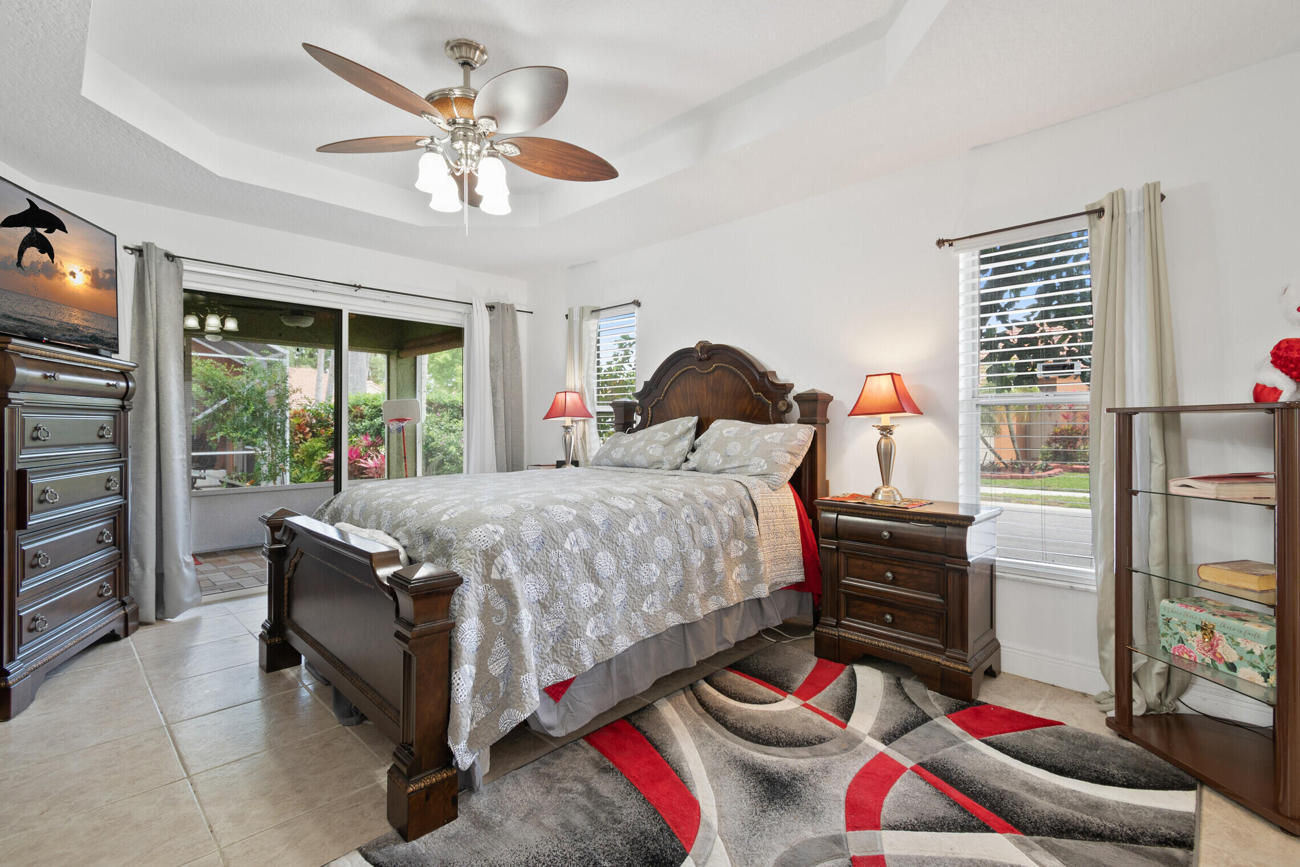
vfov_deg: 77.3
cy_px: 434
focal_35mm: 15
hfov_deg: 100.4
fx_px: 542
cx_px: 650
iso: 500
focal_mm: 10
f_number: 8
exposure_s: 1/2.5
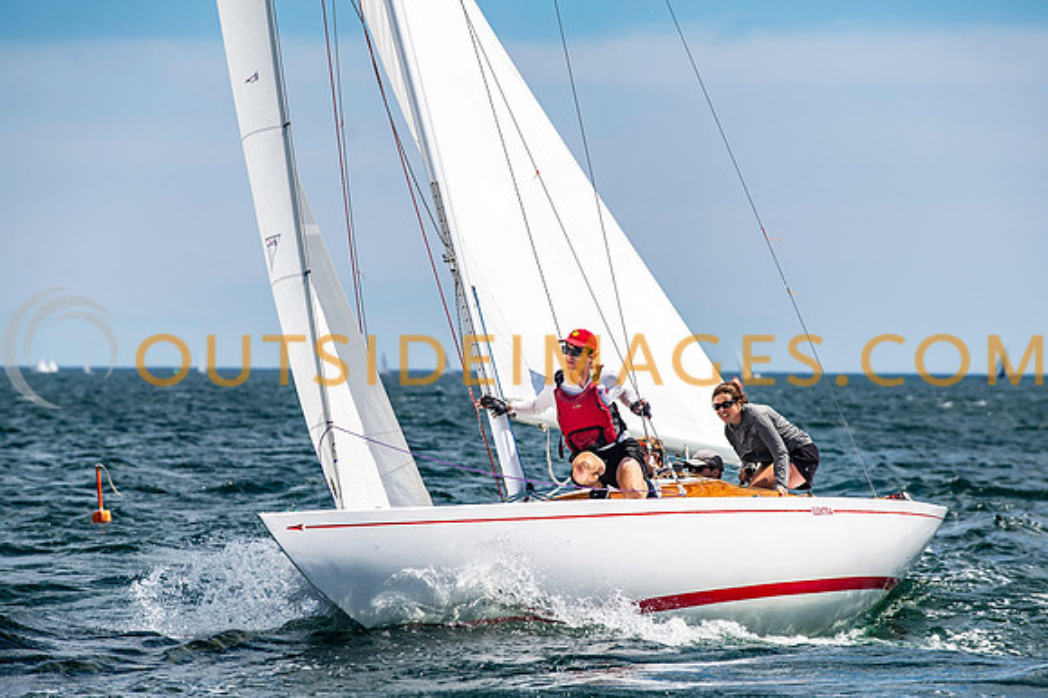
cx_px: 524
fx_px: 6763
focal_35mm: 232
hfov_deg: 8.9
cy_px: 406
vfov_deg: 5.9
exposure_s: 1/2500
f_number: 5.6
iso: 320
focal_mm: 200
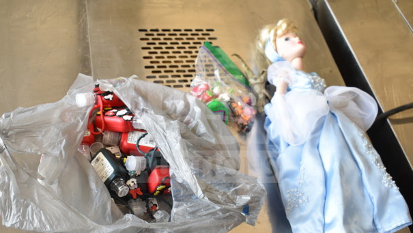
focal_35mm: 38
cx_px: 206
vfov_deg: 31.2
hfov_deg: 52.8
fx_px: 416
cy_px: 129
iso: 200
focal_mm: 24
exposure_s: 1/50
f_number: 3.8
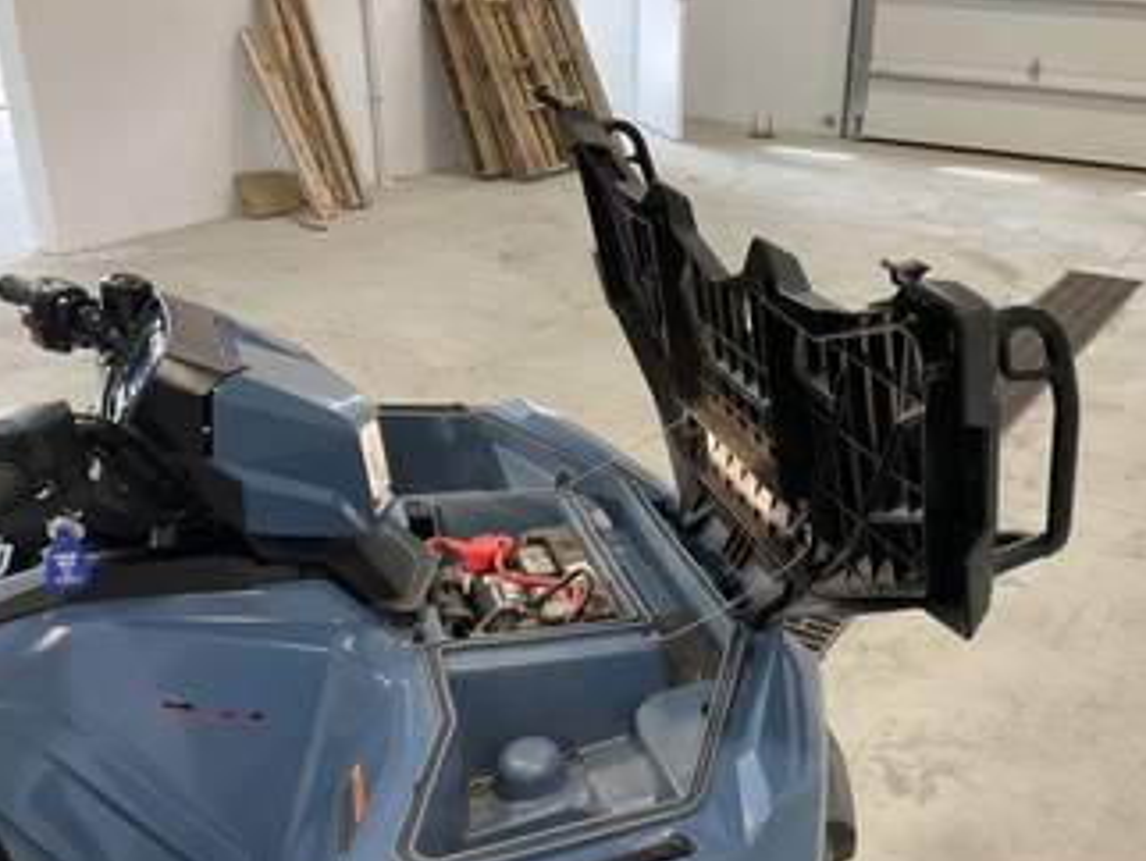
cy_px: 473
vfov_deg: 39.7
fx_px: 1193
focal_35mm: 36
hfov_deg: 51.1
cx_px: 669
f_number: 1.8
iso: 64
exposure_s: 1/120
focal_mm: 3
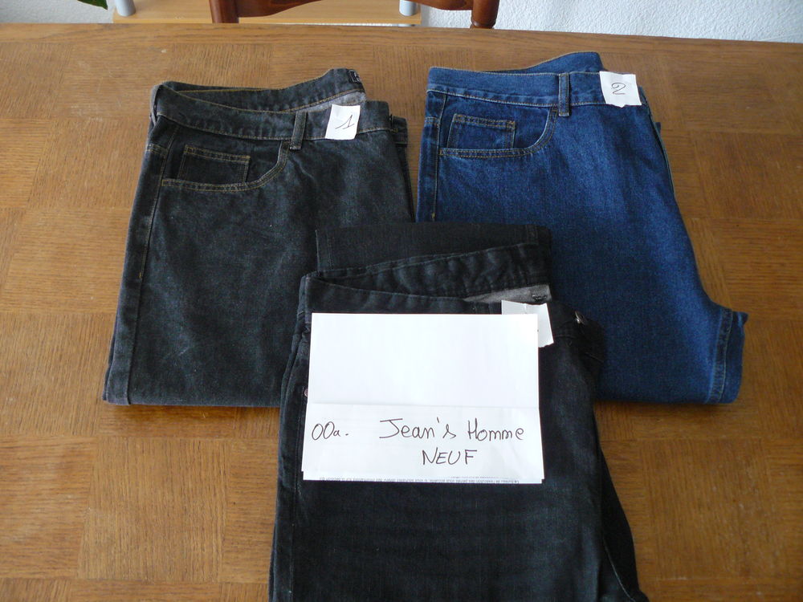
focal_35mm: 36
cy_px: 301
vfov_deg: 39.7
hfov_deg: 51.4
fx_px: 835
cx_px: 402
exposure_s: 1/13
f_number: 2.8
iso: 200
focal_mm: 6
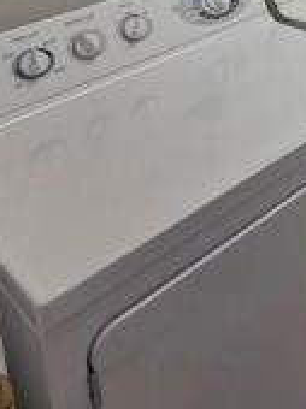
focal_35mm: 49
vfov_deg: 29.5
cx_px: 492
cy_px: -149
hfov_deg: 22.6
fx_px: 579
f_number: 1.9
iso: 100
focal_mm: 2.2
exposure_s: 1/120
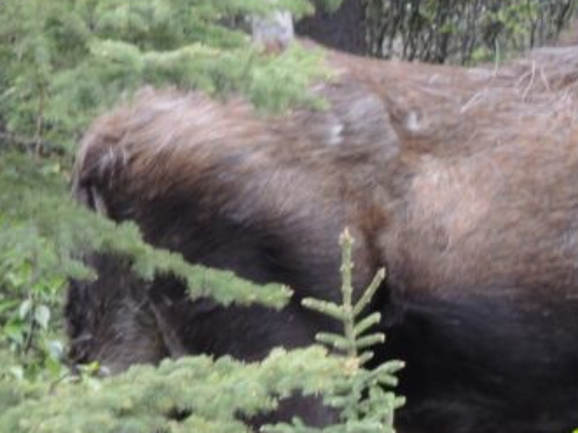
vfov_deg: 2.4
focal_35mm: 619
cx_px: 742
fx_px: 10332
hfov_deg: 3.2
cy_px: 117
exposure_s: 1/60
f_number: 4
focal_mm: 42.8
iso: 110
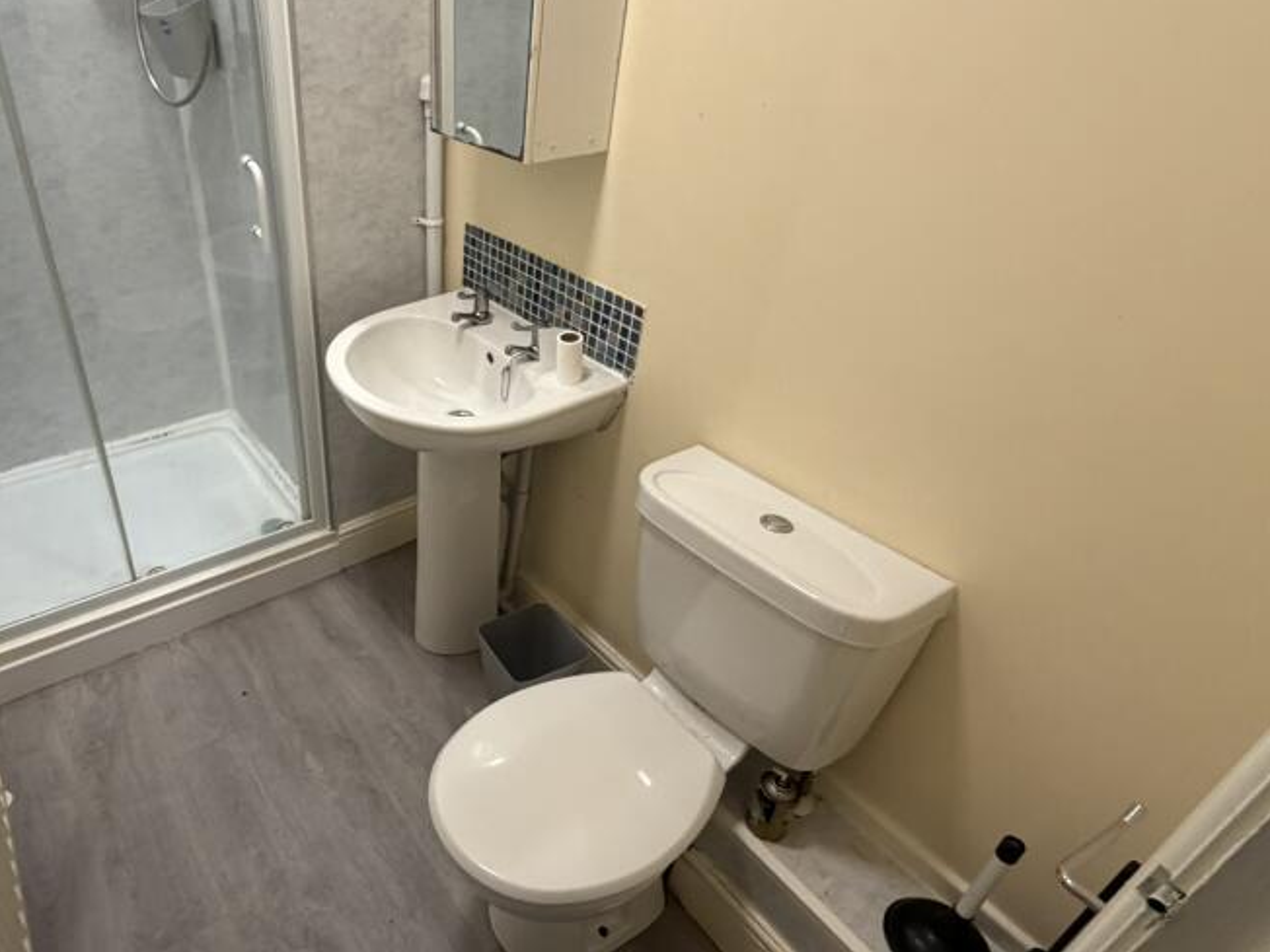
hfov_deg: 73.5
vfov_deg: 61.1
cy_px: 456
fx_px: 807
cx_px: 401
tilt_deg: -33.7
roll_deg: +0.2
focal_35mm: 22
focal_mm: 2.22
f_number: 2.2
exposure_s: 1/100
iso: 320
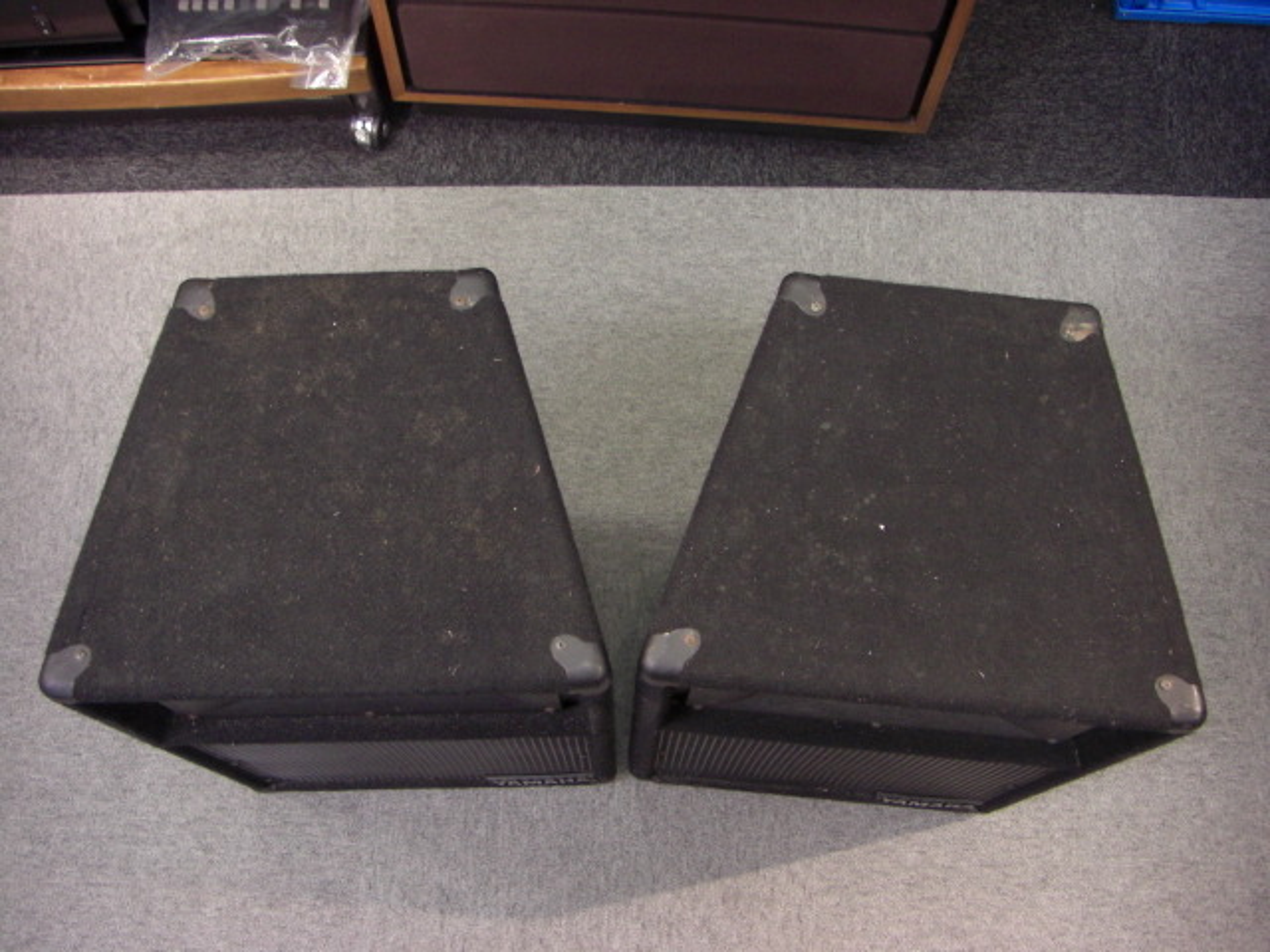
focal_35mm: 38
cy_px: 476
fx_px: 1394
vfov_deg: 37.7
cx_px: 635
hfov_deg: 49.0
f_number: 3.4
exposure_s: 1/13
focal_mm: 6.3
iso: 200
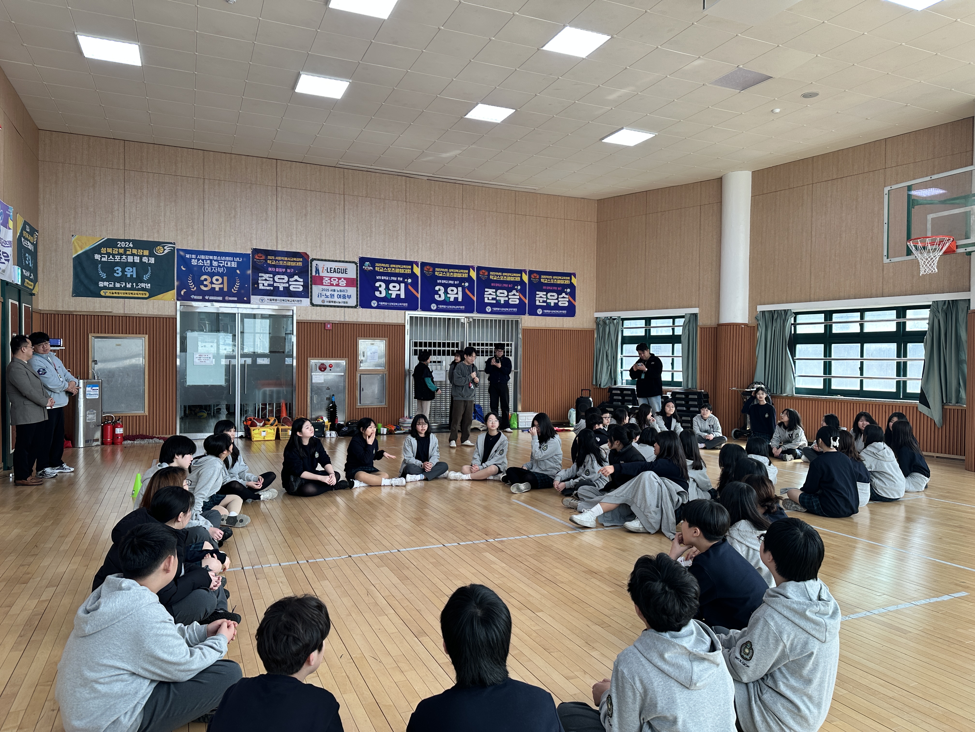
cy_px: 366
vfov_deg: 56.8
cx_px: 488
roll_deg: -1.3
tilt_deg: -1.5
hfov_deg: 71.6
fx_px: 676
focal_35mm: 24
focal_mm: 6.86
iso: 80
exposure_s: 1/121
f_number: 1.78
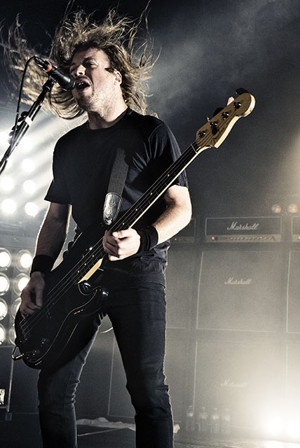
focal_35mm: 63
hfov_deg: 21.6
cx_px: 158
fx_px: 786
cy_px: 206
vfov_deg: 31.9
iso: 4000
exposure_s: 1/320
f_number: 6.3
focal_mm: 56
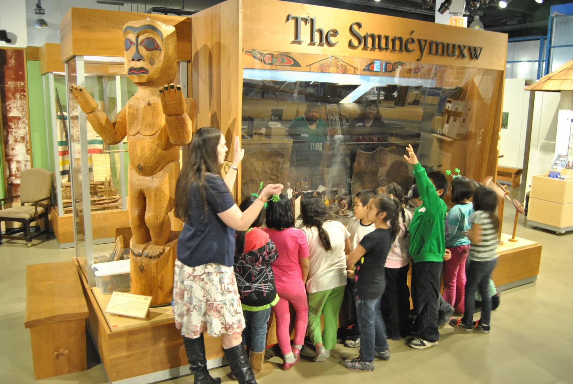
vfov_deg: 43.7
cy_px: 192
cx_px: 286
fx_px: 478
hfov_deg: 61.9
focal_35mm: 30
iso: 800
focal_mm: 20
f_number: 4.5
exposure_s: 1/6
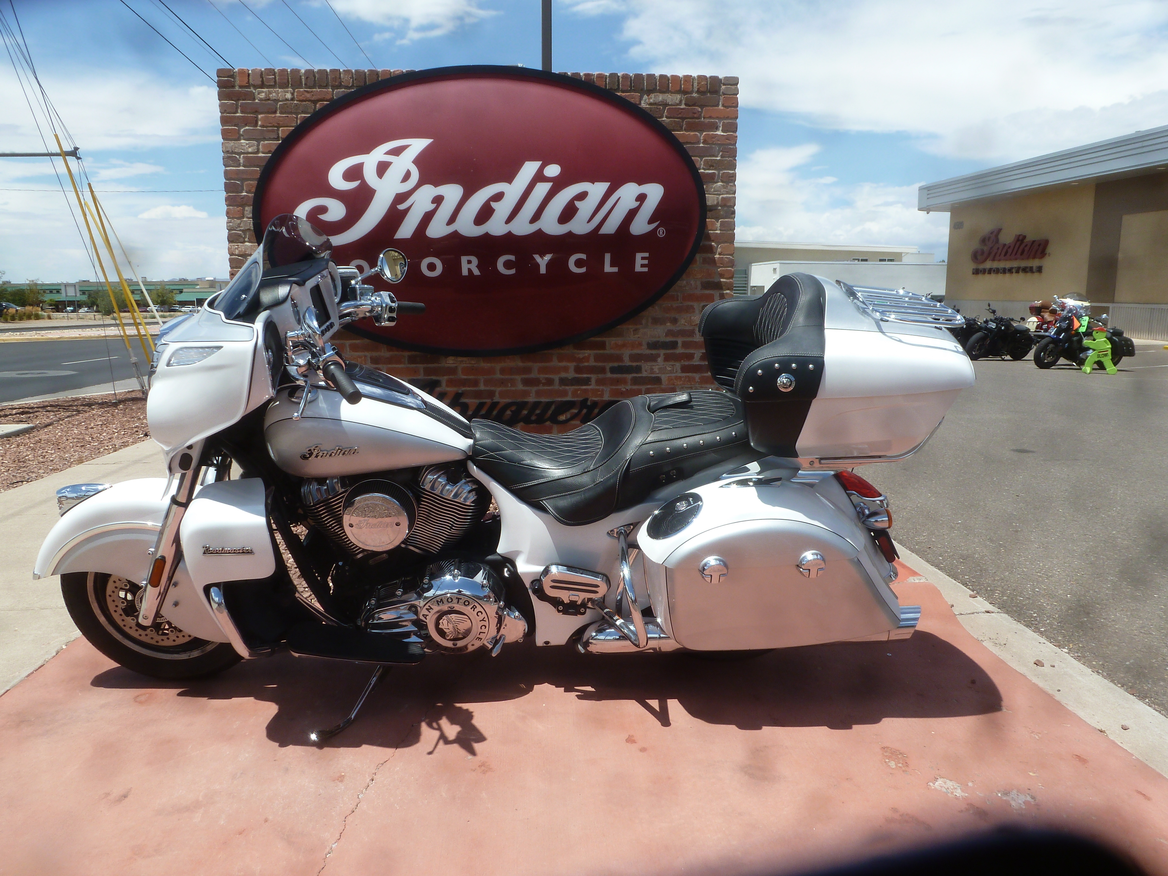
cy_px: 438
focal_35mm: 24
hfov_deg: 71.6
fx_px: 810
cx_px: 584
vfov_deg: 56.8
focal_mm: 4.3
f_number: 5
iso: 100
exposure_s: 1/400
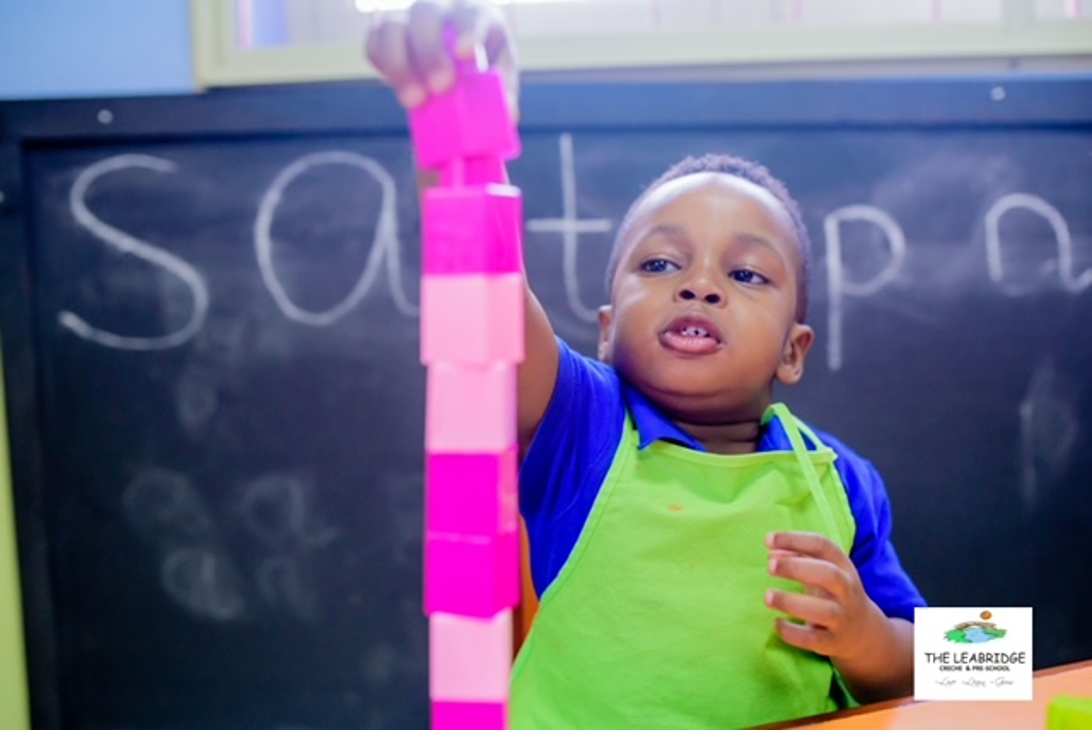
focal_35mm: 35
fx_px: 1063
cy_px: 365
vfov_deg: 37.9
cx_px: 546
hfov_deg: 54.4
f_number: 2.8
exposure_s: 1/160
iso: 1600
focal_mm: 35
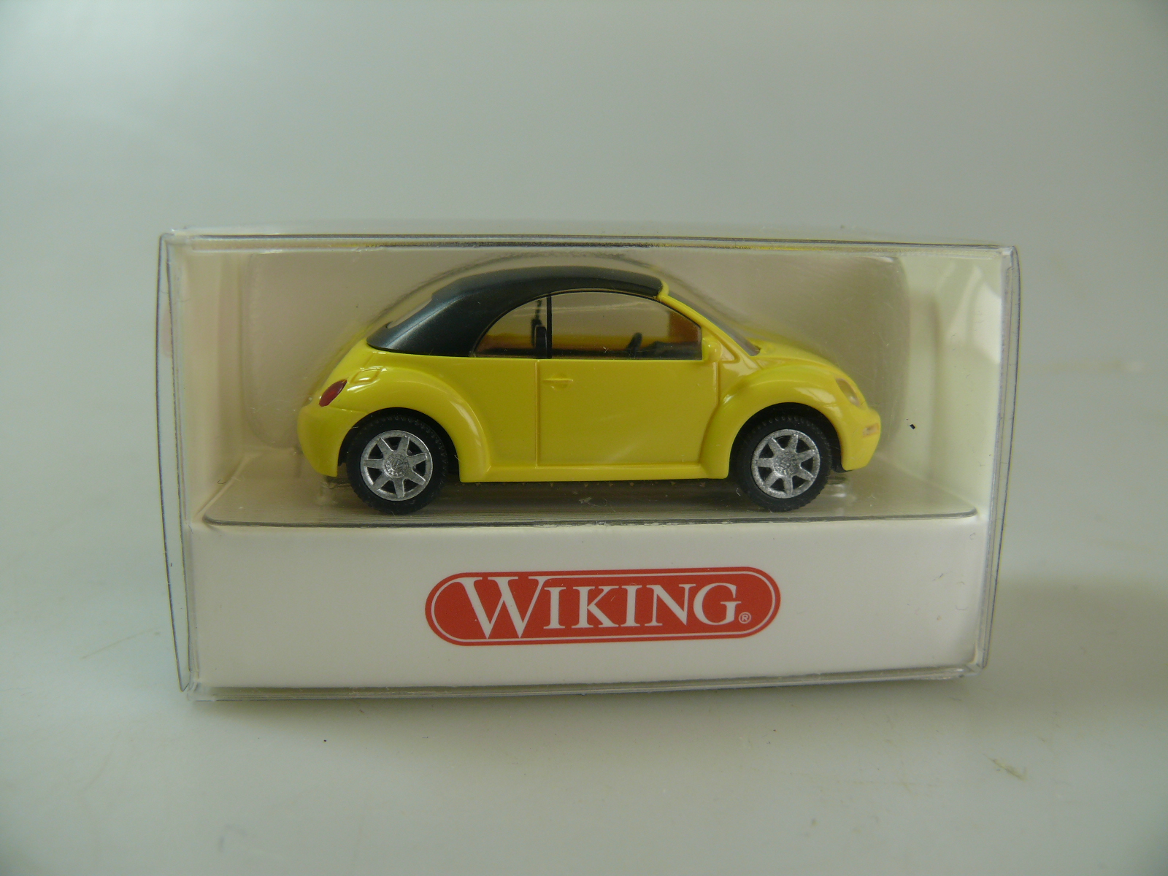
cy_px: 438
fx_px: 1181
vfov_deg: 40.7
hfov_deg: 52.6
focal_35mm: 35
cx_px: 584
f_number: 4
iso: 100
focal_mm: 7.4
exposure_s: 1/125
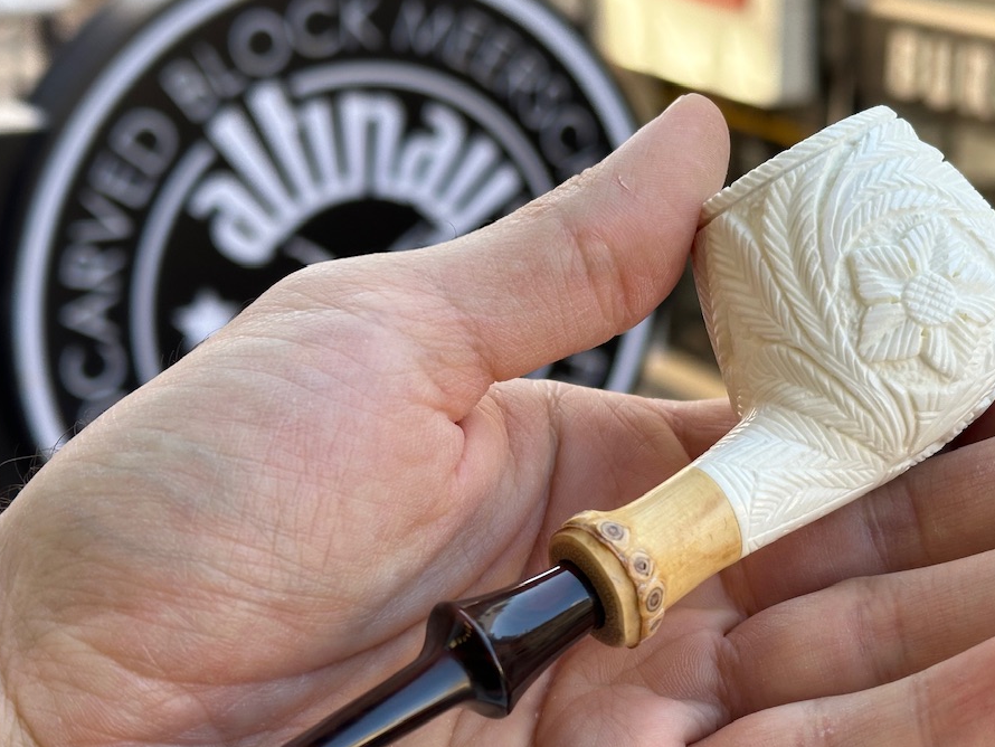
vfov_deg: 21.3
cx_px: 645
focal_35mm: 69
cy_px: 490
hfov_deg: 28.0
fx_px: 1984
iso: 64
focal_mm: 6.86
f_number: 1.78
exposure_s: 1/549
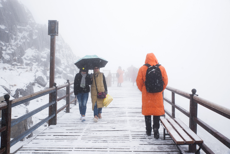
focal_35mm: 38
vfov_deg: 35.1
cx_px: 115
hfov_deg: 50.7
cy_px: 77
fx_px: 243
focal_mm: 38
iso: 160
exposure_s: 1/800
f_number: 8
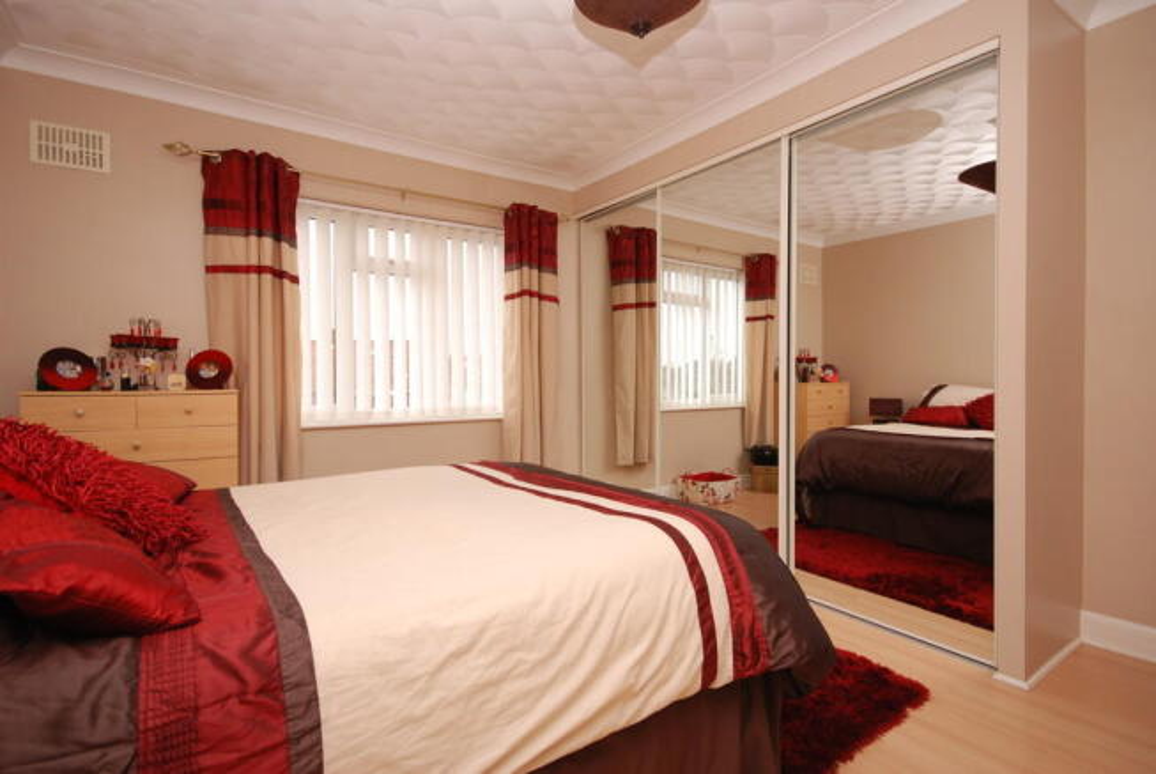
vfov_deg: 69.8
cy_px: 387
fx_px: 555
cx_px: 578
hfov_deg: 92.4
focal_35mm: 17
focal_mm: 11.5
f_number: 6.3
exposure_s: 1/60
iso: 400
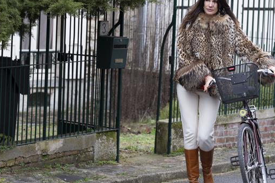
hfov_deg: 15.4
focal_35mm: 133
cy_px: 72
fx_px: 1015
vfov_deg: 10.3
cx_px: 147
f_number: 5.6
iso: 800
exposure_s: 1/160
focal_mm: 97
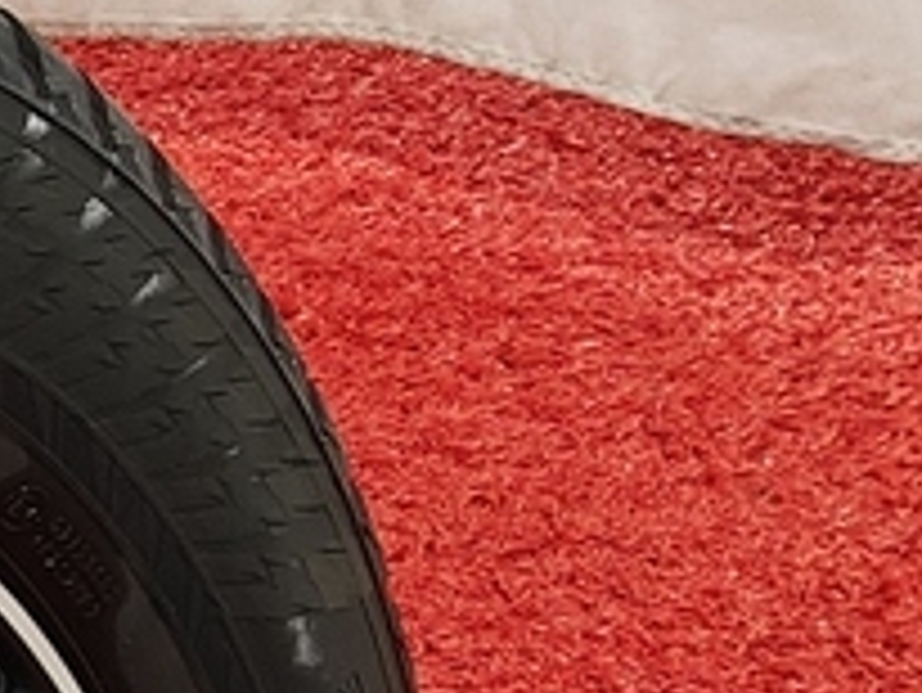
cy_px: 878
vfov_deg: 7.2
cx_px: -1642
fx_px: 5437
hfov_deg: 8.4
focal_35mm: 204
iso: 125
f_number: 1.8
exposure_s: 1/64
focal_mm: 5.59
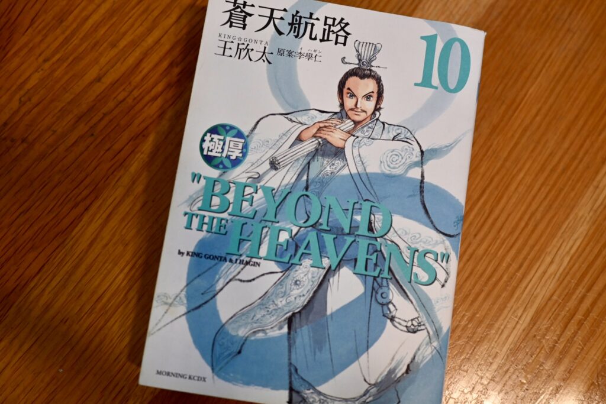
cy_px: 202
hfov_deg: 46.4
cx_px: 303
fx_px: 707
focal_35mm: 42
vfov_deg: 31.9
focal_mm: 28
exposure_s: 1/125
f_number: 2.8
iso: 640
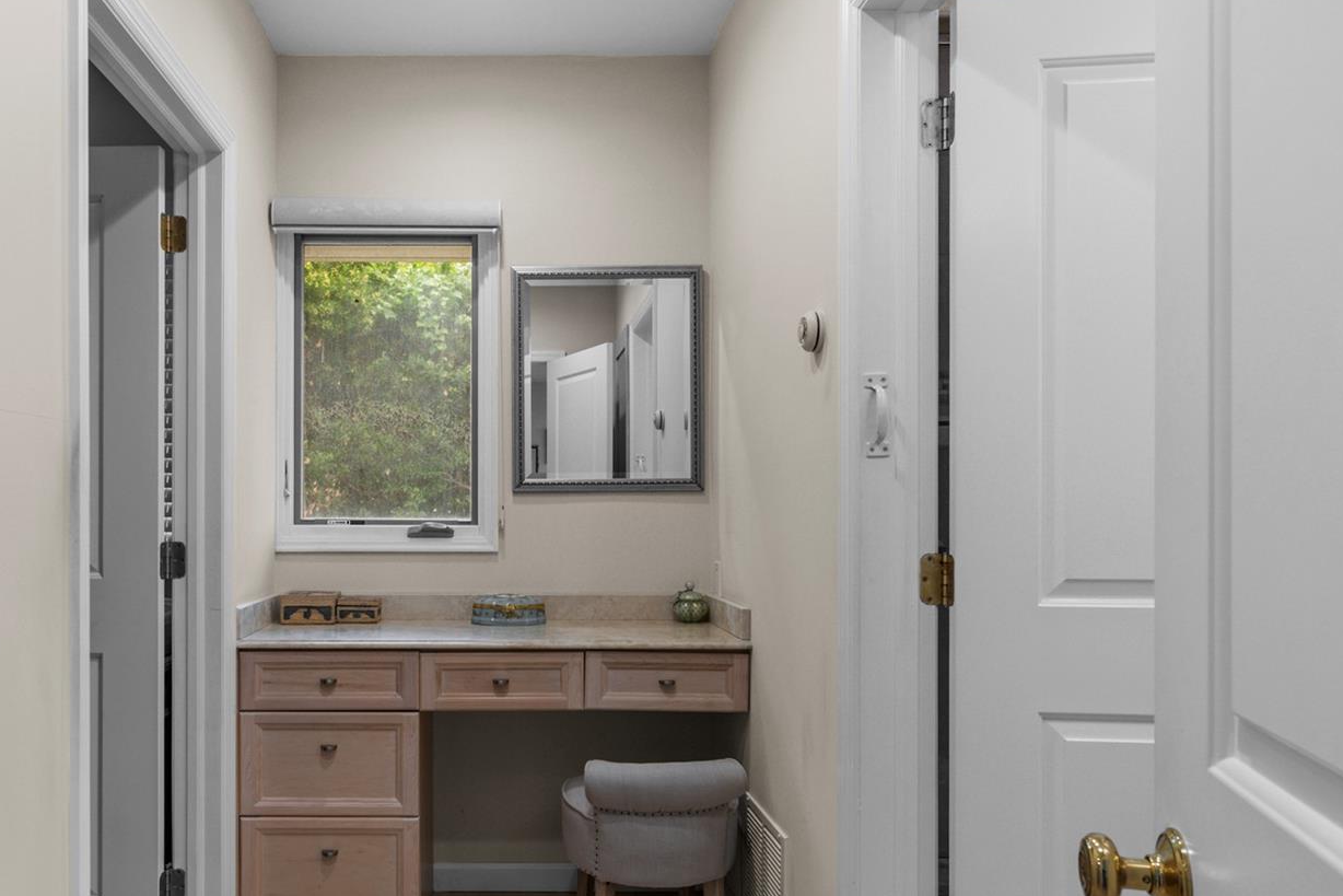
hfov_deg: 70.4
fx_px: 933
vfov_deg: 51.1
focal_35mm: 25
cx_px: 507
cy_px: 524
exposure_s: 1/8
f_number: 8
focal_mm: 15
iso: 500
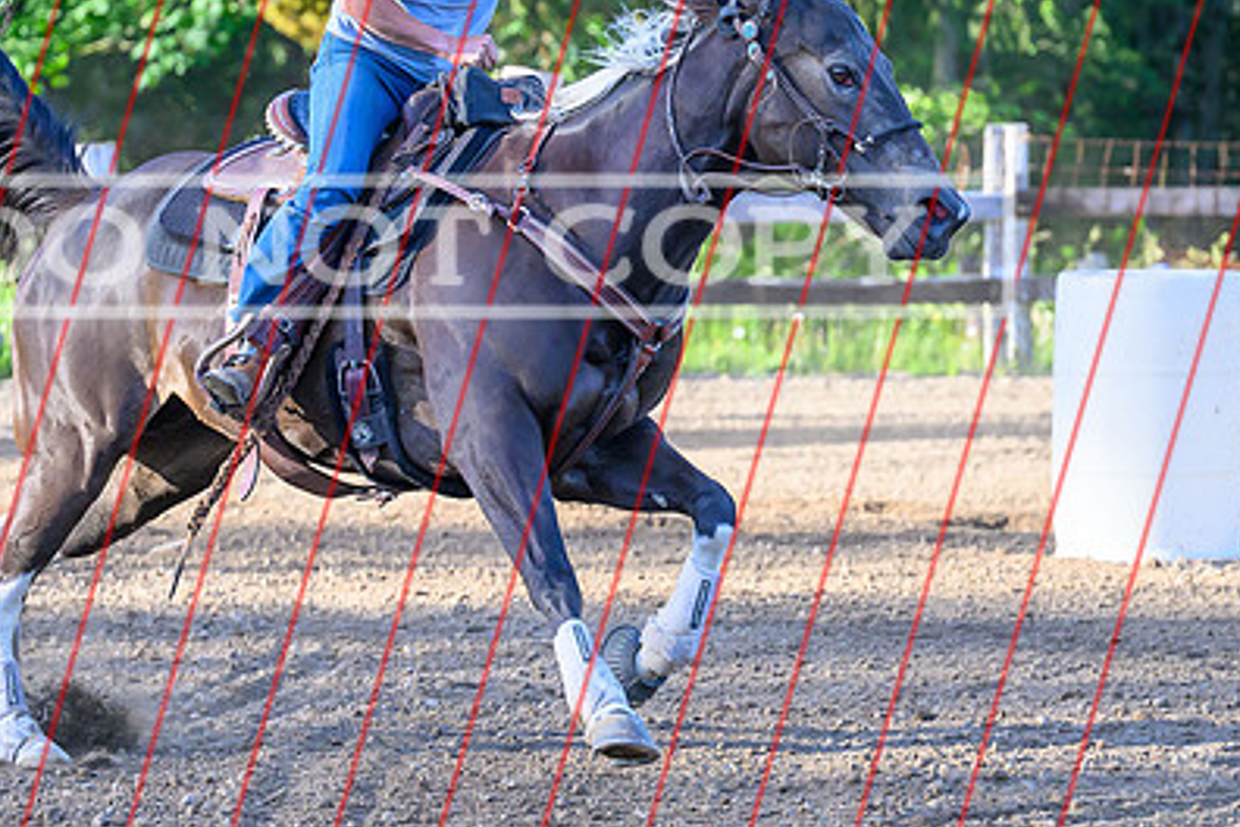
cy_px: 364
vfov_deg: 6.3
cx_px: 424
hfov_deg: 9.4
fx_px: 7508
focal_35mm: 218
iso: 1100
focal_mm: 83
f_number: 2.8
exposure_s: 1/2500
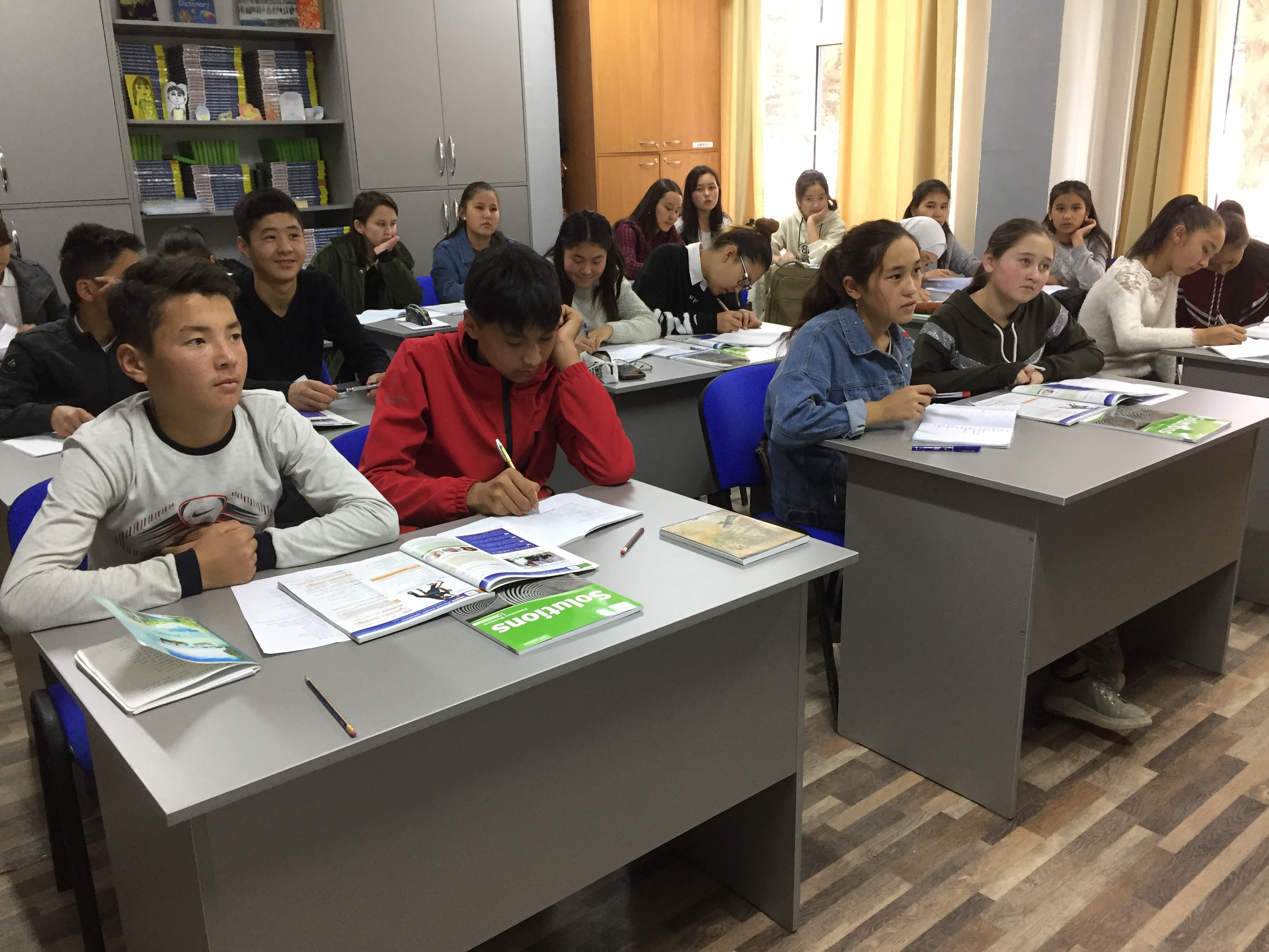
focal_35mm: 29
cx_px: 634
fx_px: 1063
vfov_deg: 48.2
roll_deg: +0.7
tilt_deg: -16.6
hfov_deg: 61.7
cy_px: 476
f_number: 2.2
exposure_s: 1/33
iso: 160
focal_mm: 4.15
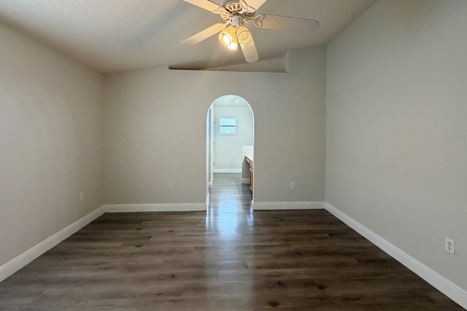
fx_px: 195
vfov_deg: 77.1
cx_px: 233
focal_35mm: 15
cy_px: 139
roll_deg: +0.2
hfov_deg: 100.4
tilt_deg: -0.1
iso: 250
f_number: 2.2
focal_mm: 2.22
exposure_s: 1/120
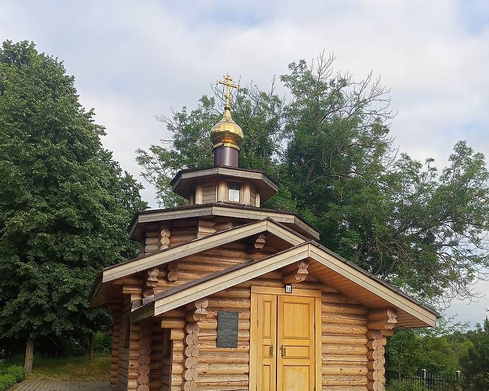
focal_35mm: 37
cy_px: 277
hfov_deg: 49.1
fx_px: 536
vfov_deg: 39.4
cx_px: 243
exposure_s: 1/1712
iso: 113
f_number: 1.8
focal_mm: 4.69
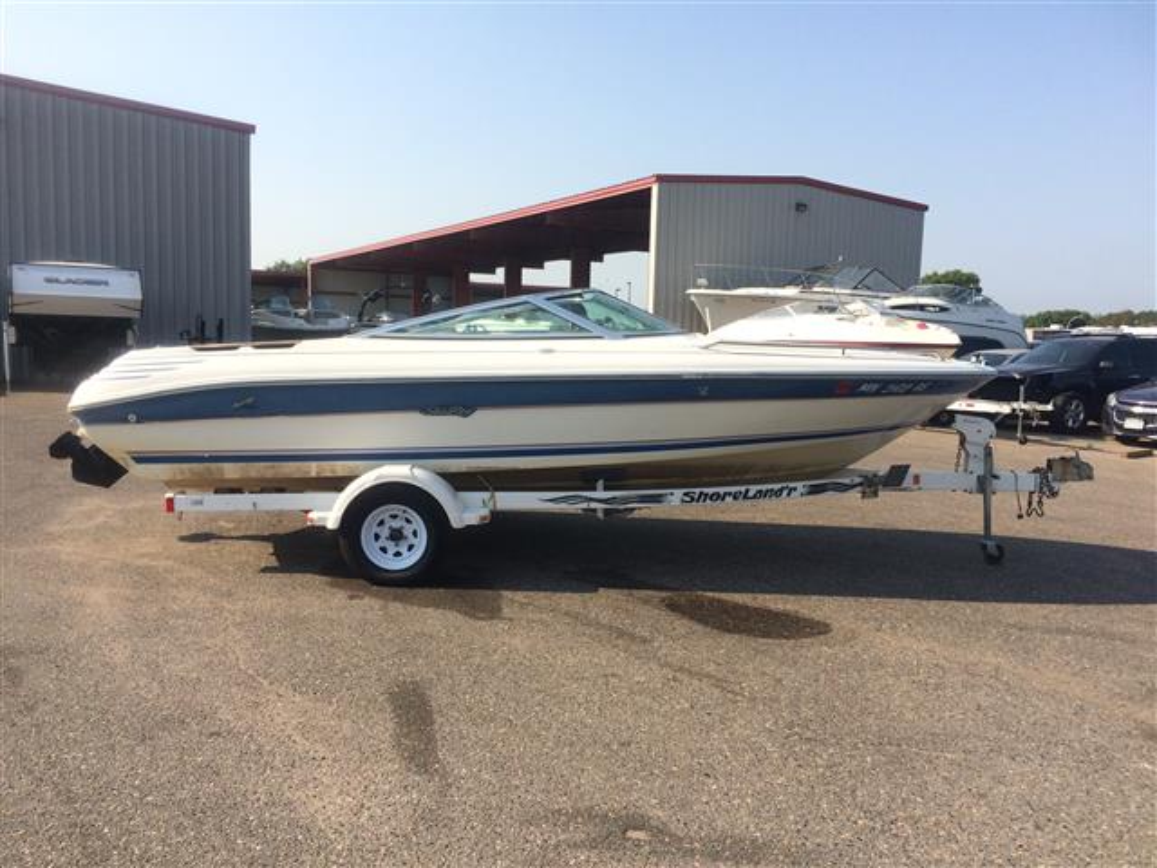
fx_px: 969
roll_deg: -1.2
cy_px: 434
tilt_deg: -6.4
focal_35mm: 29
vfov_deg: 48.2
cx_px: 578
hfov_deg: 61.7
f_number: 2.2
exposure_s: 1/1786
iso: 32
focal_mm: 4.15
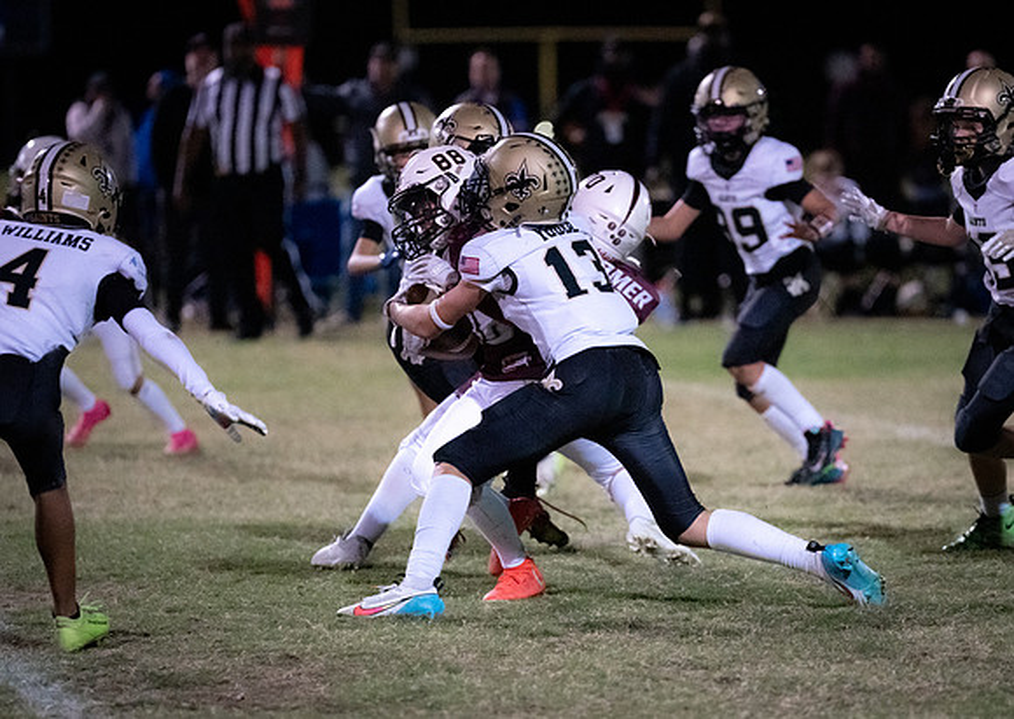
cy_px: 409
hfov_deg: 7.0
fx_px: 8269
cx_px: 629
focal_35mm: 288
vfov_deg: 5.0
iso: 12800
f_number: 2.8
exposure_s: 1/1000
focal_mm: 200
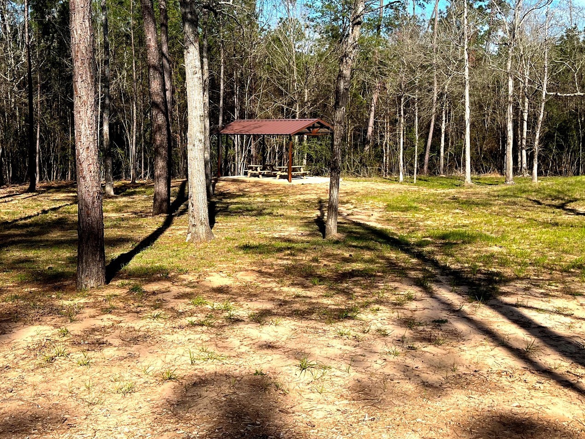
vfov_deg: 34.1
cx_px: 251
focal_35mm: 42
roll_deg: +0.3
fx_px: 710
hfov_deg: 44.7
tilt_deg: -3.0
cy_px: 156
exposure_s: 1/2899
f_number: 1.6
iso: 50
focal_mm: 5.1
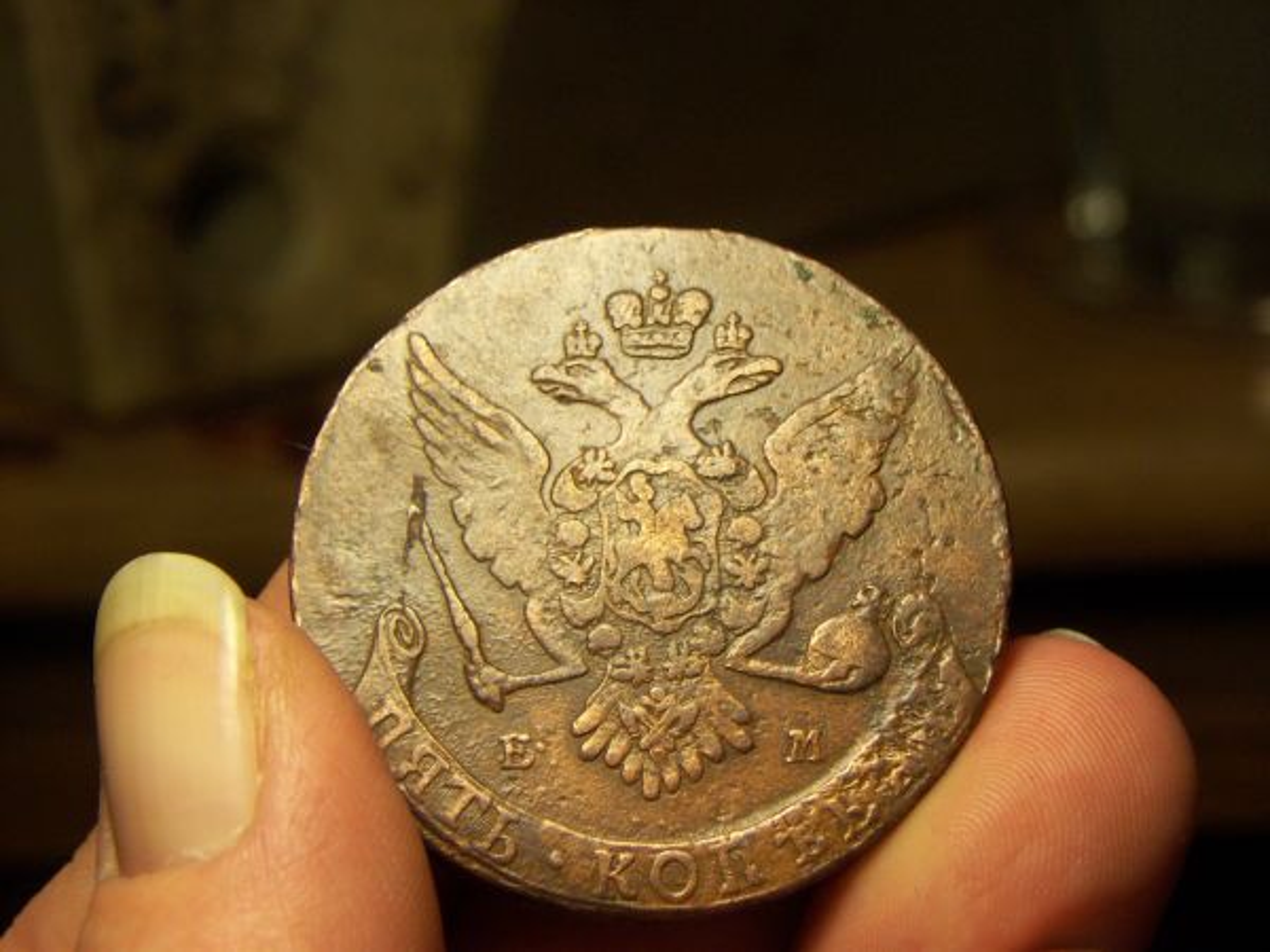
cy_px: 476
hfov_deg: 27.8
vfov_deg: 21.0
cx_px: 635
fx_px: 2568
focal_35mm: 70
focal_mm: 11.6
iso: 98
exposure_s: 1/97.2
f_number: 3.8
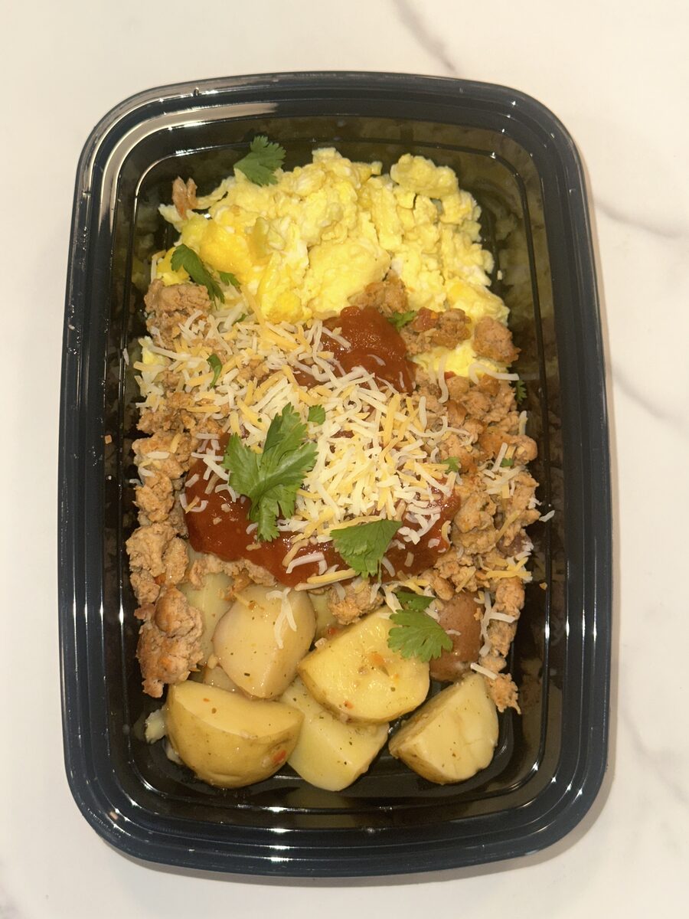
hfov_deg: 30.3
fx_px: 1274
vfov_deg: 39.7
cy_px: 460
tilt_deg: -81.5
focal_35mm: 48
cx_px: 344
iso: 50
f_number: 1.78
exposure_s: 1/47
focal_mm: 6.86
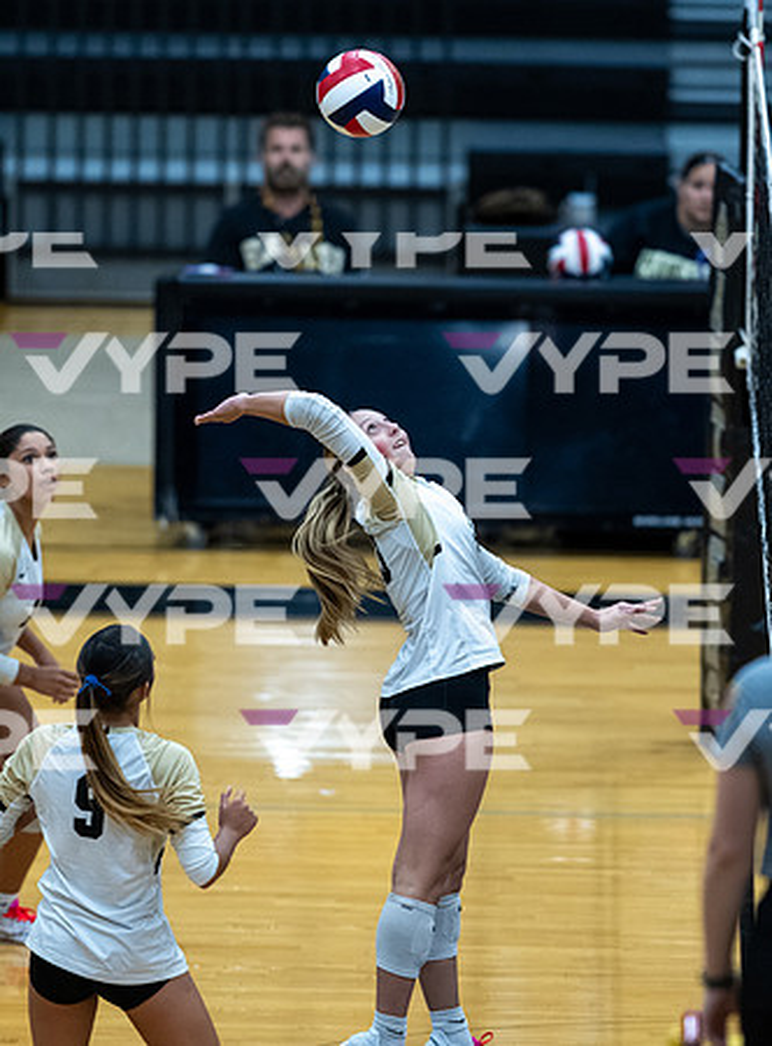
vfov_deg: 6.3
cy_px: 489
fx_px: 9500
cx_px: 402
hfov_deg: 4.7
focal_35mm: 316
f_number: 2
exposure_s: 1/1600
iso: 4000
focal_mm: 200
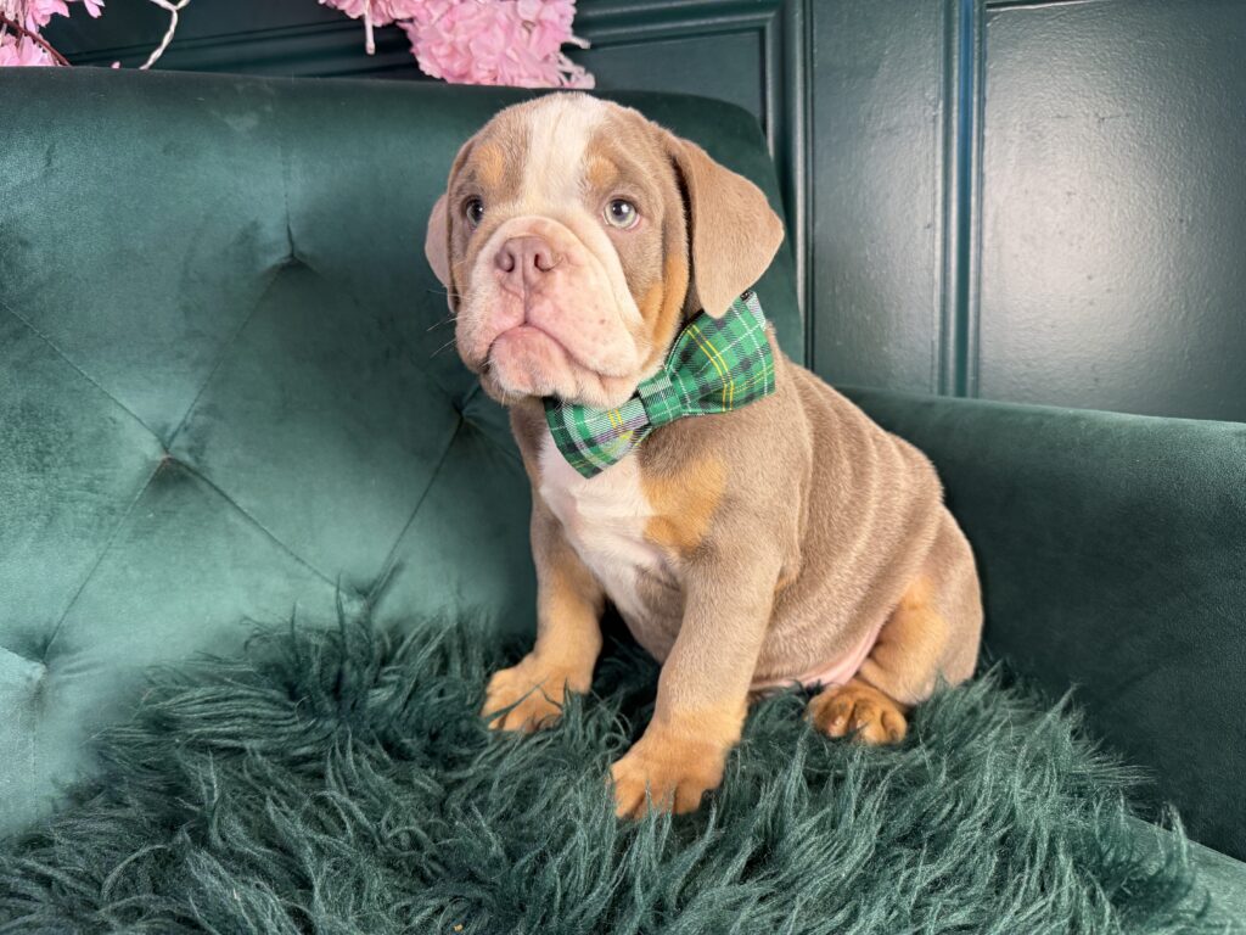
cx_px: 623
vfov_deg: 56.8
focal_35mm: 24
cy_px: 468
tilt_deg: -11.7
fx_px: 864
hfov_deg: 71.6
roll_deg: +1.7
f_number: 1.78
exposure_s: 1/120
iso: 250
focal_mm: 6.76
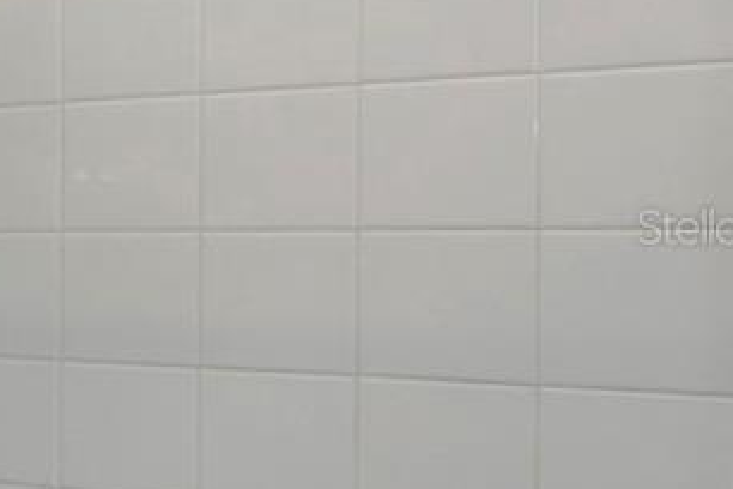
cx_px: -1066
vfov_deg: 15.4
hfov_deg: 14.3
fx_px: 1812
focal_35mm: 89
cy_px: 225
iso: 800
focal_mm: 17
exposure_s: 1/60
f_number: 6.7
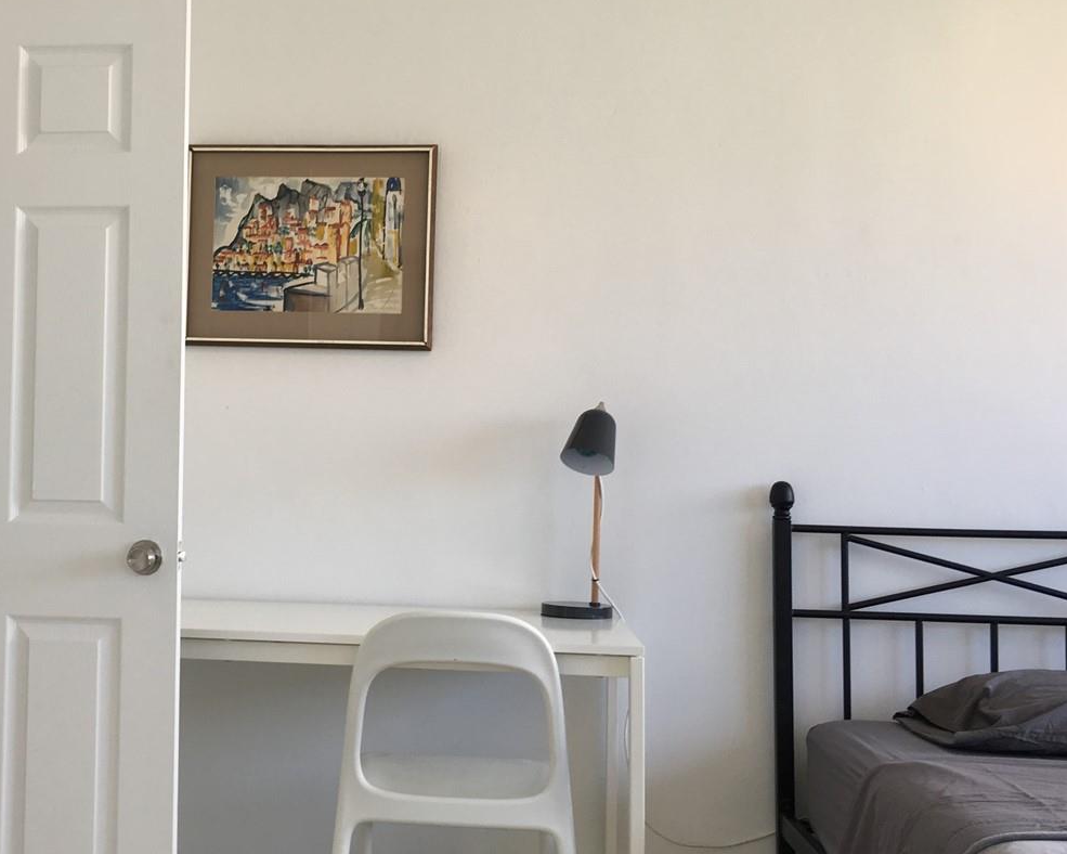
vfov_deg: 32.7
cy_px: 412
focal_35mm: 46
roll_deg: -1.7
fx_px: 1453
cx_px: 289
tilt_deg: +3.3
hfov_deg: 39.4
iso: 25
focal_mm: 4.15
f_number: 2.2
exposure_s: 1/60
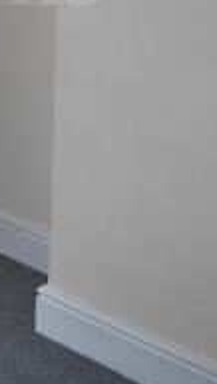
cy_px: -19
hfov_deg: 12.3
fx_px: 938
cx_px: -152
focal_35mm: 92
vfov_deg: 22.1
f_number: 3.2
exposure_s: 1/160
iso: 200
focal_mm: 14
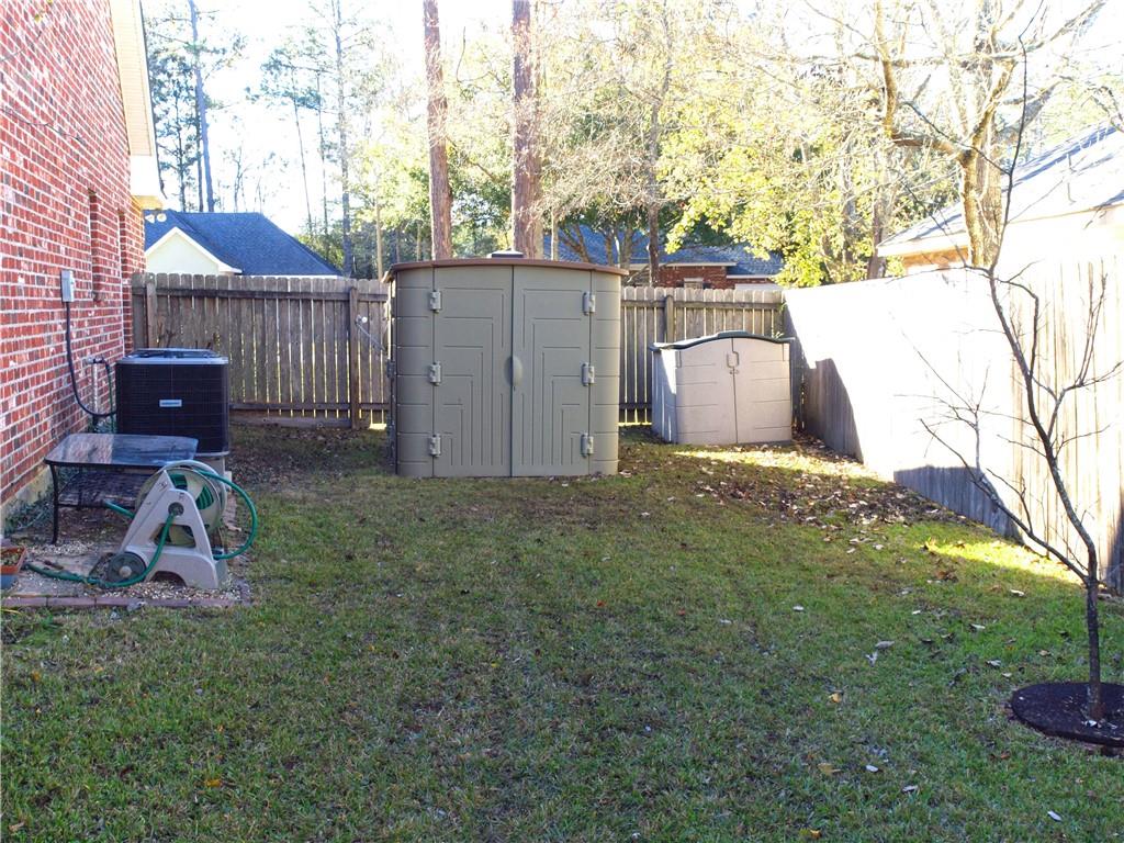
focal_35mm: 34
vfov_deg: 41.8
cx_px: 562
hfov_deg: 54.0
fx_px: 1104
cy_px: 422
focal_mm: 17
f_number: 5.4
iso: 320
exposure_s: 1/125
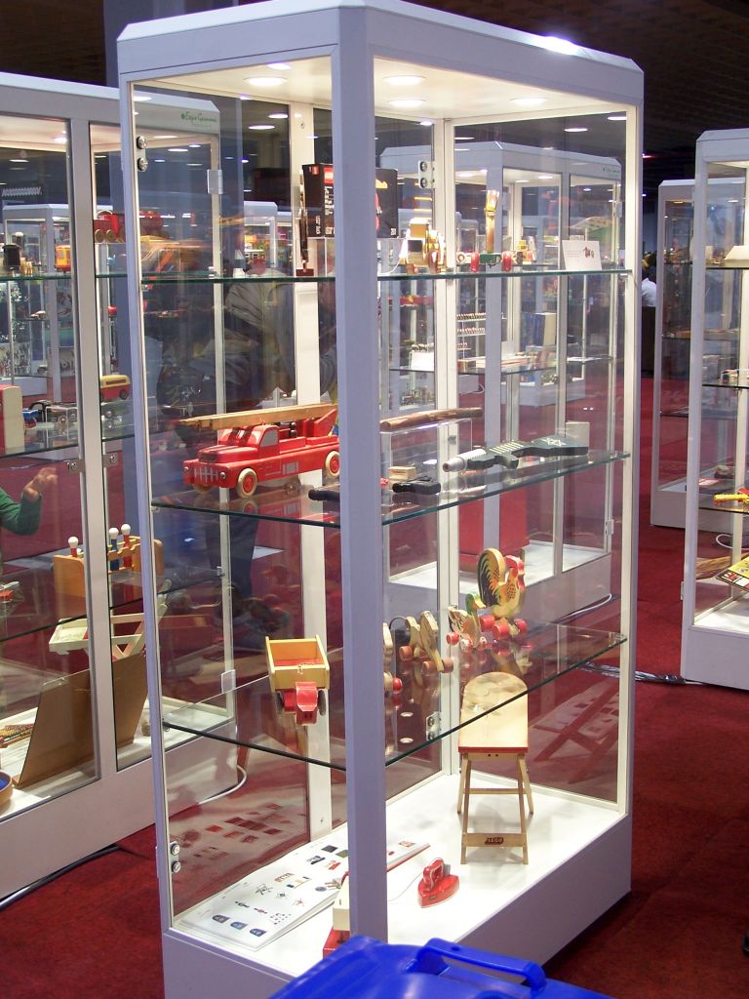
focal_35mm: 48
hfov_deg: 30.3
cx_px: 374
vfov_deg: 39.7
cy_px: 500
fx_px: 1385
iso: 80
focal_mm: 8
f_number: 3
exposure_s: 1/8
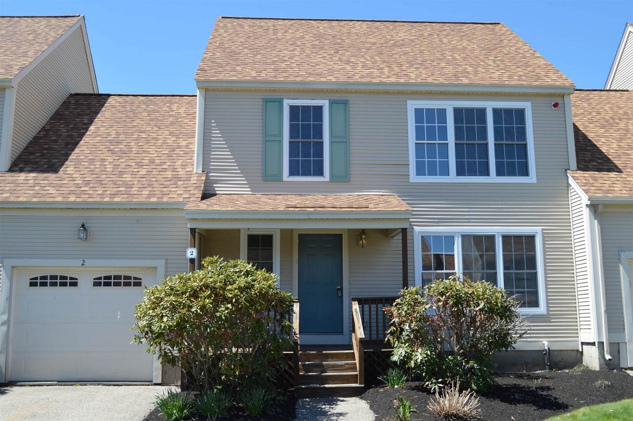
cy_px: 210
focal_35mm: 36
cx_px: 316
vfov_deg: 36.8
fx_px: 632
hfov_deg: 53.2
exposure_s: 1/160
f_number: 6.3
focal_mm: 24
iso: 100
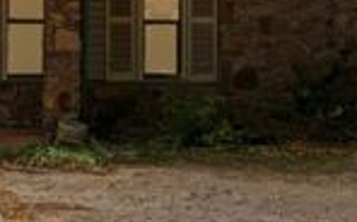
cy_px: -2
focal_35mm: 93
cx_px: -133
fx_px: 903
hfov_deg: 20.1
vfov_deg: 13.8
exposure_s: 1/160
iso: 250
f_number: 9
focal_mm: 18
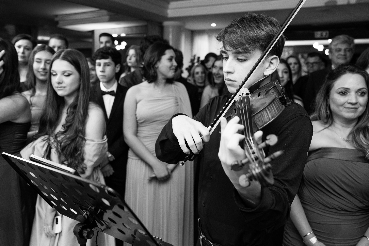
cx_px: 184
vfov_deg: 44.0
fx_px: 305
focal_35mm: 30
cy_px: 123
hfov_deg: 62.4
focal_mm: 27
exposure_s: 1/80
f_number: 3.5
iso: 1000
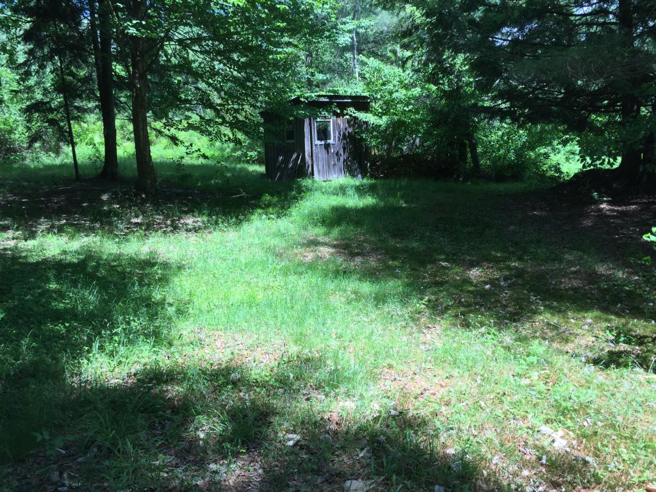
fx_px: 550
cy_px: 246
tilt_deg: -12.7
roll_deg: +1.5
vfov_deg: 48.2
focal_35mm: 29
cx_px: 328
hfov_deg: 61.7
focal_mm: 4.15
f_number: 2.2
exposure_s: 1/565
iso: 32
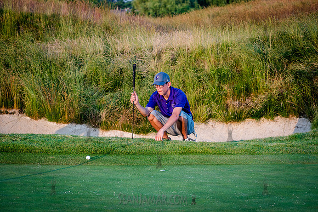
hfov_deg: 14.2
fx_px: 1281
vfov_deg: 9.5
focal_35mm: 145
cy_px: 106
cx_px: 159
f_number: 7.1
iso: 400
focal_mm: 145
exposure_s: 1/200
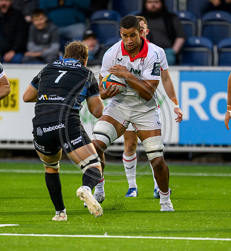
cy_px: 136
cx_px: 138
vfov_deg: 2.2
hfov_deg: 2.1
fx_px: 6439
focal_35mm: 818
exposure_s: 1/1250
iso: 2000
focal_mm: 560
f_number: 4
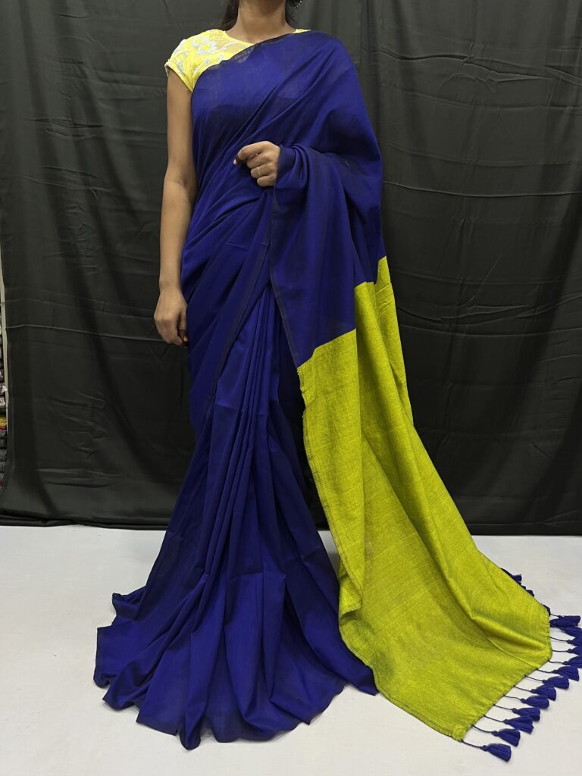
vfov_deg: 67.3
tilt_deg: -9.4
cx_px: 291
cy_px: 388
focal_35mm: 26
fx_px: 583
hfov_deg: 53.1
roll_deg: -0.9
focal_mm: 5.1
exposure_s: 1/50
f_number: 1.6
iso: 100
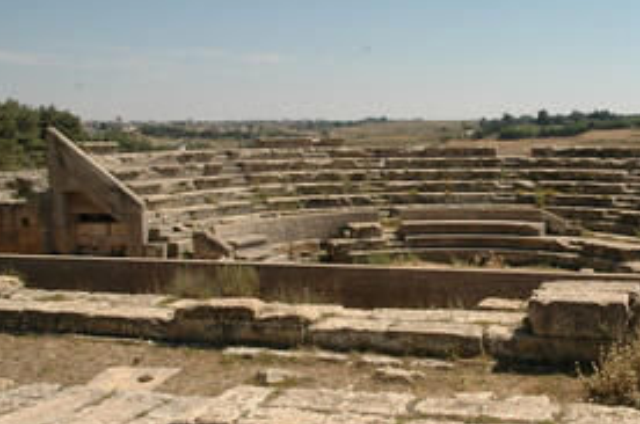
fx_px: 763
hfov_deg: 44.1
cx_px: 473
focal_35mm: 43
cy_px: 236
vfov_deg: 31.0
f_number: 11
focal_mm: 18
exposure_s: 1/320
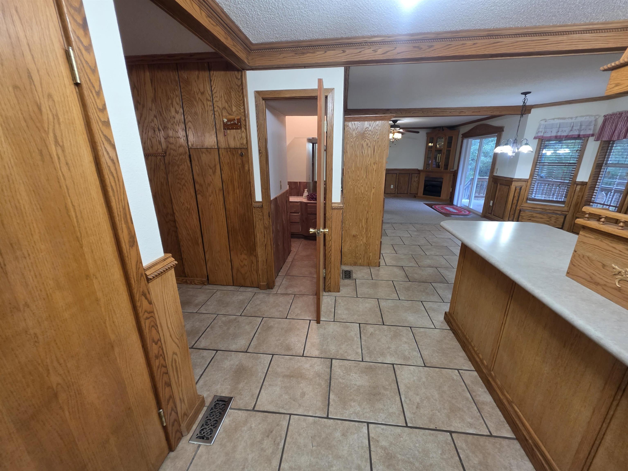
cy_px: 236
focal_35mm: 13
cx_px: 314
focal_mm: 2.2
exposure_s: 1/60
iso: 160
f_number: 1.9
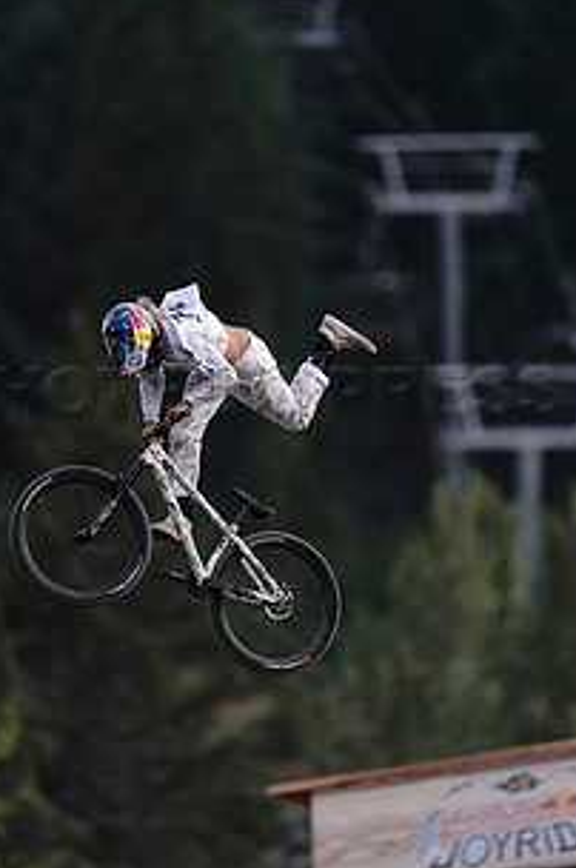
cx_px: 228
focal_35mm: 889
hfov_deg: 1.5
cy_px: 380
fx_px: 21383
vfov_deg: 2.3
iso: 1600
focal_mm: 600
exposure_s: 1/1600
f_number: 4
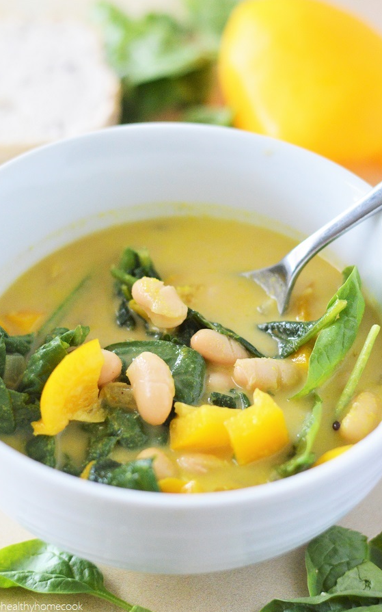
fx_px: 1283
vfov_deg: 26.8
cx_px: 186
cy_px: 307
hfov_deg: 16.9
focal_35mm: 77
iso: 1600
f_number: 2.5
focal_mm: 50
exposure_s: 1/500
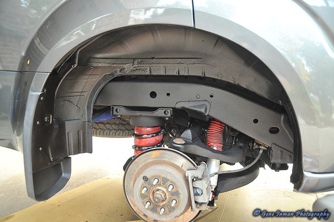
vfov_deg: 41.1
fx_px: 297
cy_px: 111
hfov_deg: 58.7
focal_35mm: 32
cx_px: 167
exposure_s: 1/60
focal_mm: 32
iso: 500
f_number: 4.5
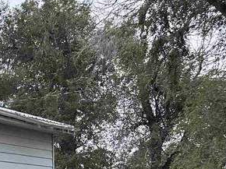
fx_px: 691
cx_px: -216
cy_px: 249
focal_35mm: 106
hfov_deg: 15.2
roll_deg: +0.8
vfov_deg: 13.2
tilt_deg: -0.9
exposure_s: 1/857
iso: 80
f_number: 1.78
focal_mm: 6.86
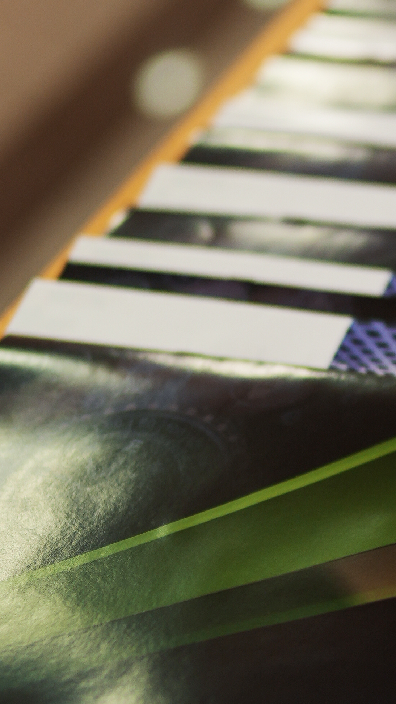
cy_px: 458
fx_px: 2409
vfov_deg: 16.6
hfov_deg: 9.3
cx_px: 422
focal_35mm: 129
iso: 200
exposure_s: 1/60
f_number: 1.4
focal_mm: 35
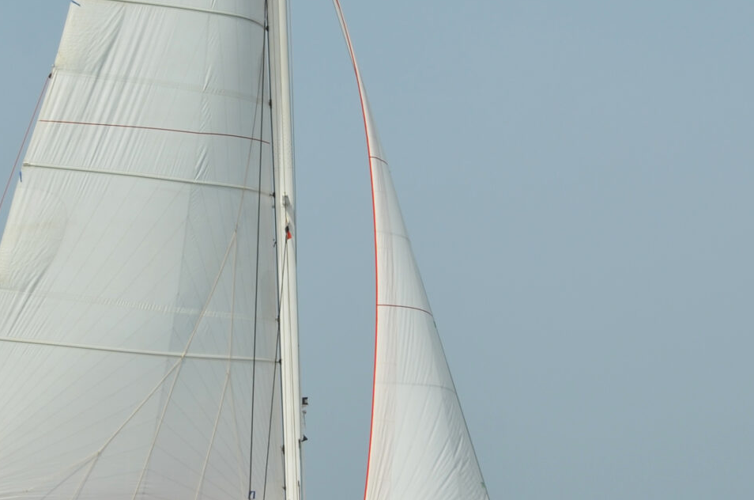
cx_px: 218
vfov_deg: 8.1
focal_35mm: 169
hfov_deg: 12.2
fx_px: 3532
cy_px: 203
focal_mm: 42
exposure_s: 1/320
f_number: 9
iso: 100
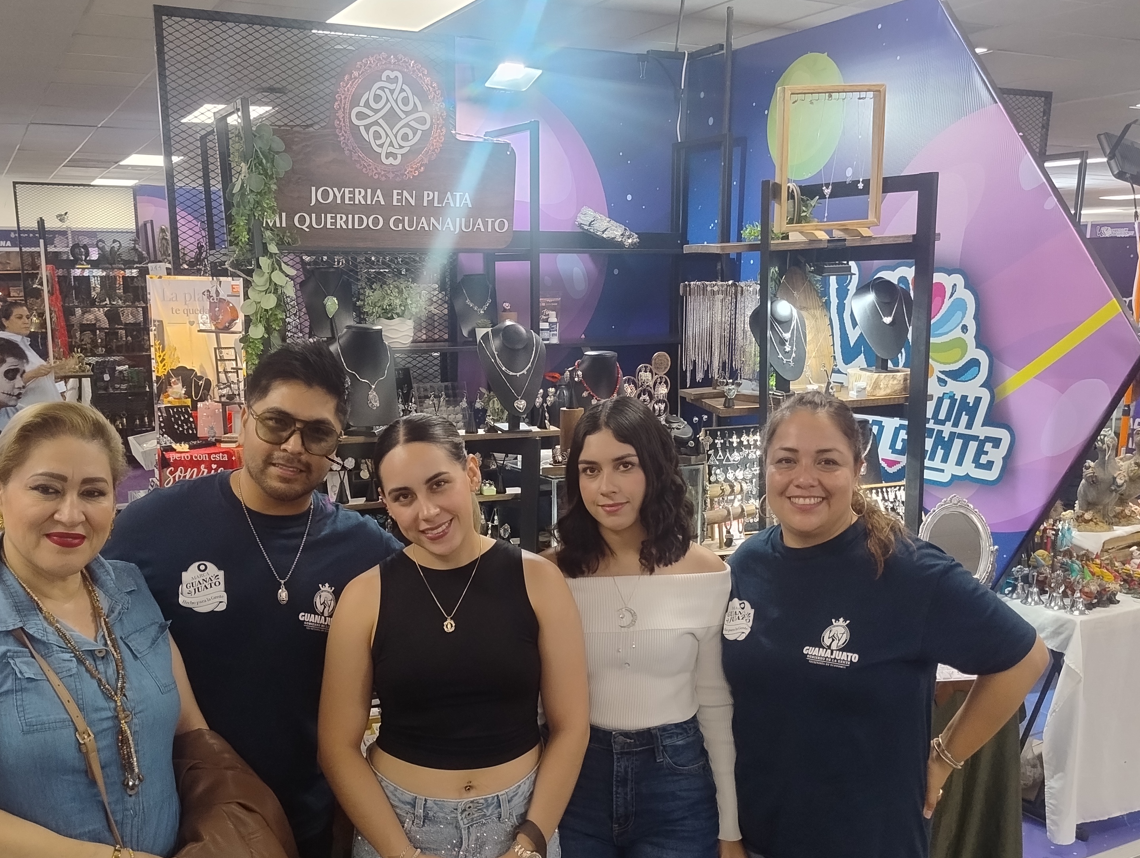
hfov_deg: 53.8
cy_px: 536
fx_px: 1121
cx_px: 522
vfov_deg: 41.6
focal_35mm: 34
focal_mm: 5.56
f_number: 1.8
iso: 381
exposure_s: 1/60
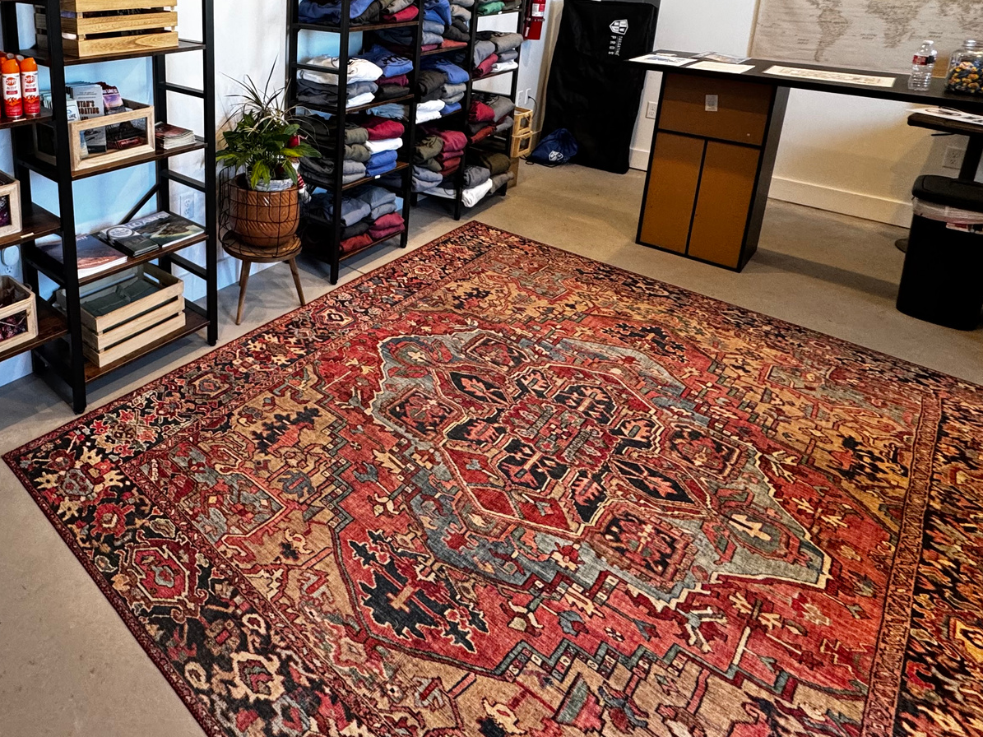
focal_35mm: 24
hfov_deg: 67.2
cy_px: 118
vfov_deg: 52.1
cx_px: 248
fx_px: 681
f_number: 2.2
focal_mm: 2.22
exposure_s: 1/120
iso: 250
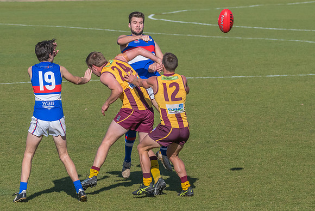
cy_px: 80
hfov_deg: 6.3
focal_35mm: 326
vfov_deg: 4.2
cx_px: 157
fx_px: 2857
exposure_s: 1/8000
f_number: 8
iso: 800
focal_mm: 160
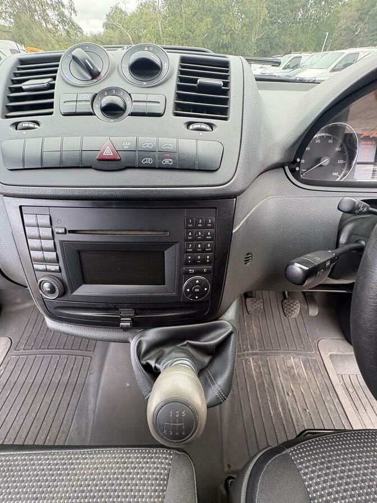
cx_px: 188
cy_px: 252
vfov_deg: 102.1
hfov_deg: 85.7
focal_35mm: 14
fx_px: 203
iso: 160
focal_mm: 2.22
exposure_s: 1/99
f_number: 2.2
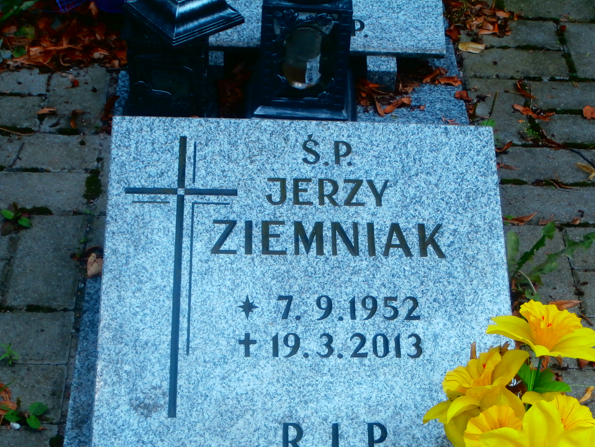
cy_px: 289
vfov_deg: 19.8
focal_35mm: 74
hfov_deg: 26.3
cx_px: 329
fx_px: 1272
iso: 100
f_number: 4.5
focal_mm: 10.11
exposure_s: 1/100
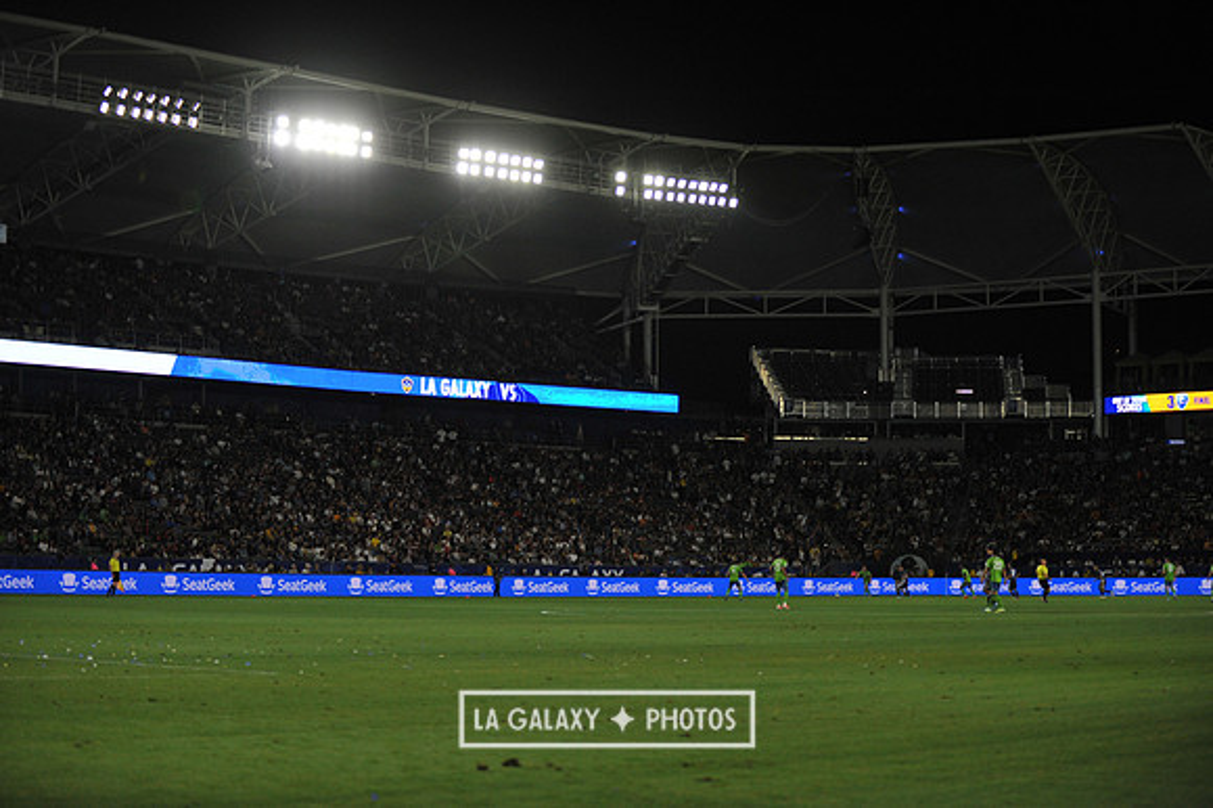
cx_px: 606
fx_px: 2357
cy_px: 404
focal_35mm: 70
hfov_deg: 28.9
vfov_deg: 19.4
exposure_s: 1/2000
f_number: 2.8
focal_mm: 70
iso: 1600
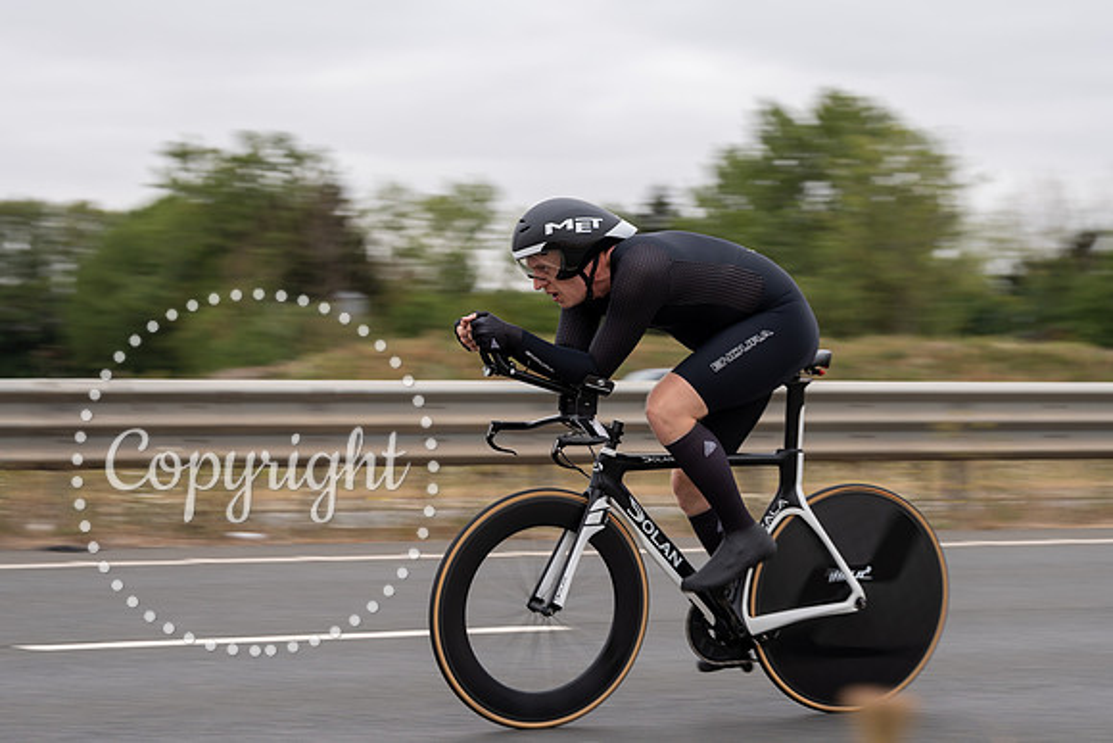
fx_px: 2746
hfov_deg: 22.9
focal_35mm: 89
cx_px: 558
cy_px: 391
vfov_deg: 15.4
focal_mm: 79
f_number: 6.3
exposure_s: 1/160
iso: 100
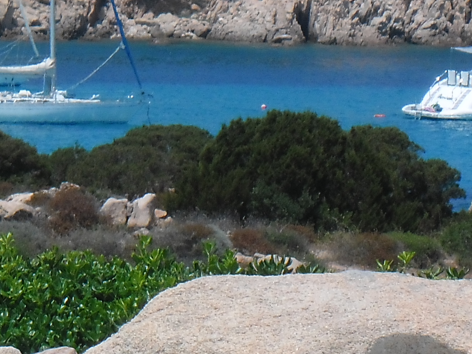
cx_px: 403
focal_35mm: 442
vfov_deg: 3.4
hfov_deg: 4.5
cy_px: 324
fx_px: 6028
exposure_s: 1/430
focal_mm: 24.5
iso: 80
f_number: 5.9
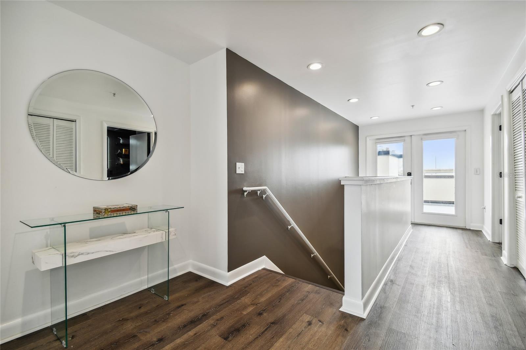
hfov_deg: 100.4
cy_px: 175
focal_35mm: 15
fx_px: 219
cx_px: 263
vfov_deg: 77.3
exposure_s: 1/13
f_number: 7.1
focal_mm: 10
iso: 100
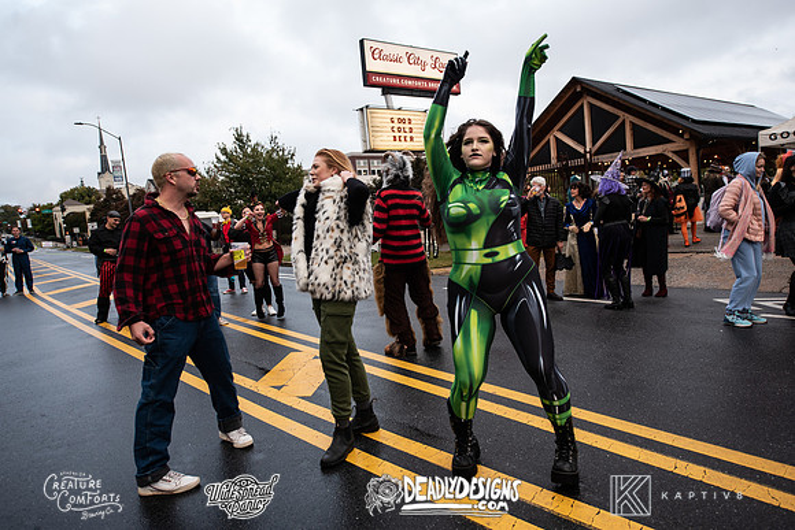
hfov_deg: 73.7
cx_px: 398
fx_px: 530
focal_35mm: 24
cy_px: 265
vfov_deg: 53.2
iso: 400
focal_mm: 24
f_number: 3.5
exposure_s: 1/200
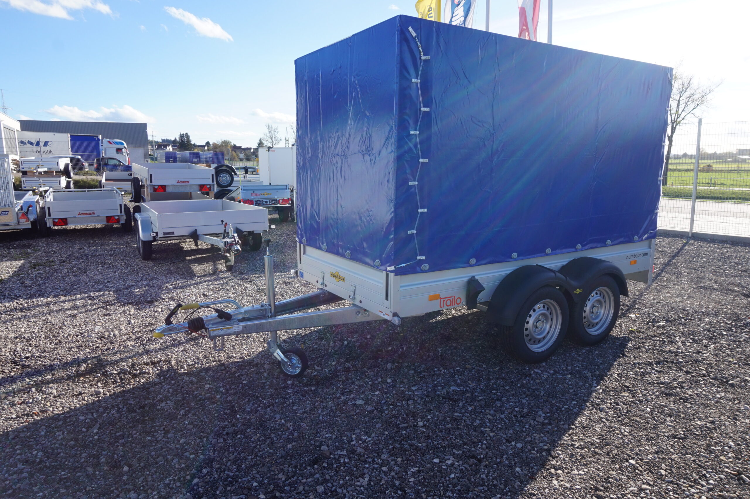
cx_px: 375
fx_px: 500
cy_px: 250
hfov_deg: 73.8
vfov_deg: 53.1
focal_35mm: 24
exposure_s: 1/80
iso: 100
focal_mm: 16
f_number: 11
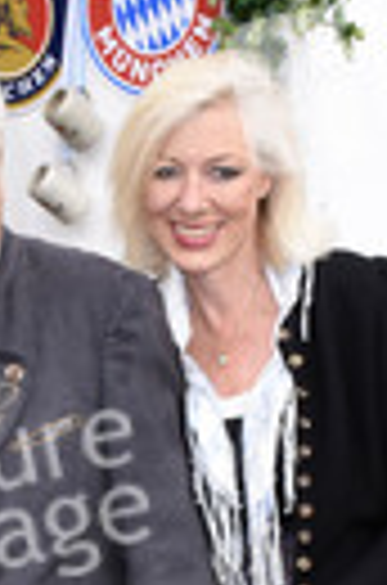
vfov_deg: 12.7
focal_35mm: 157
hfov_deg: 8.7
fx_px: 2545
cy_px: 742
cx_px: 50
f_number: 8
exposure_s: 1/160
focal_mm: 34
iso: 320
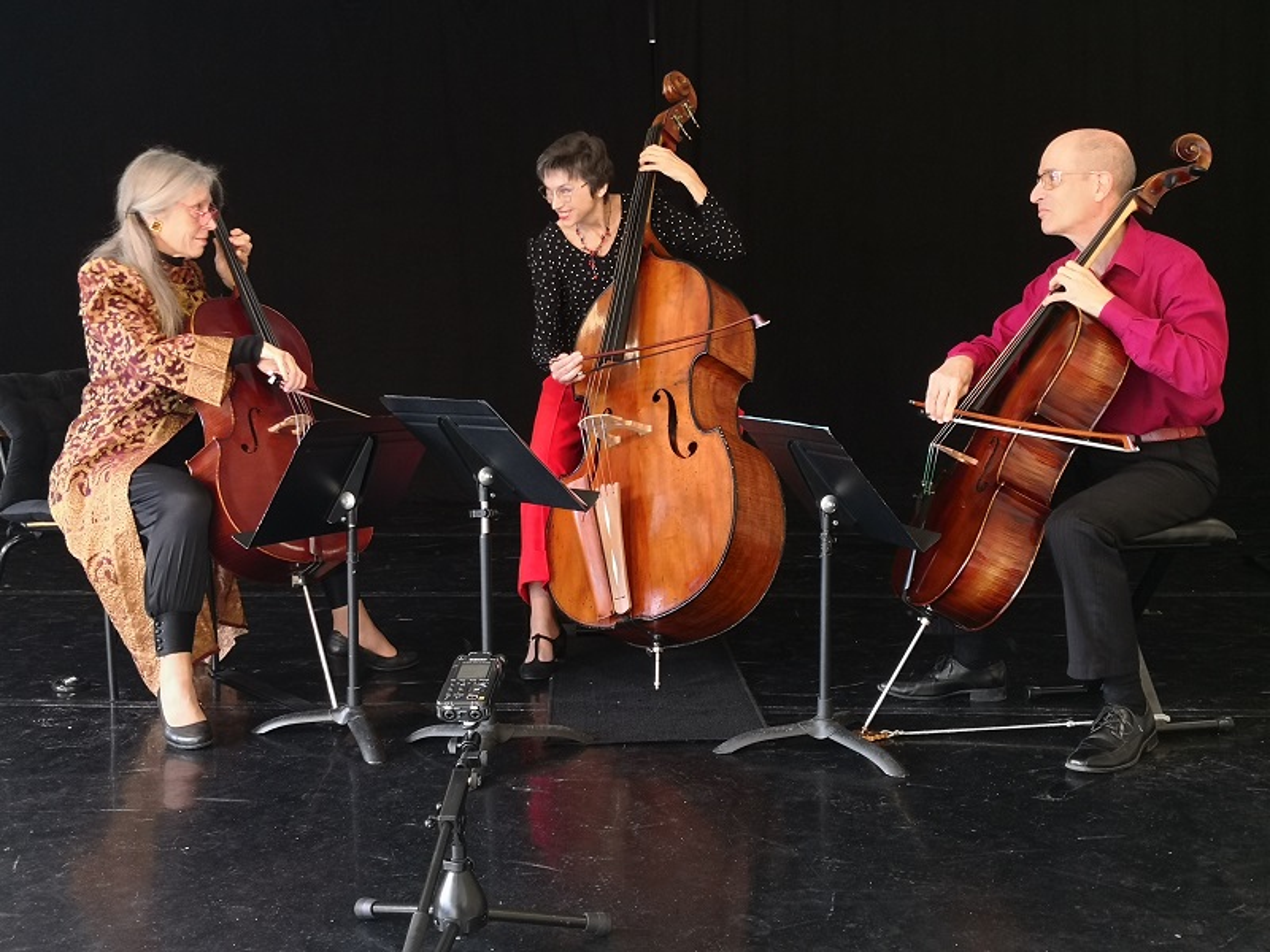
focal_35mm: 35
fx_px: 1284
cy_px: 476
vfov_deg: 40.7
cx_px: 635
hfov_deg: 52.6
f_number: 1.6
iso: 160
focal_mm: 3.95
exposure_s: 1/50
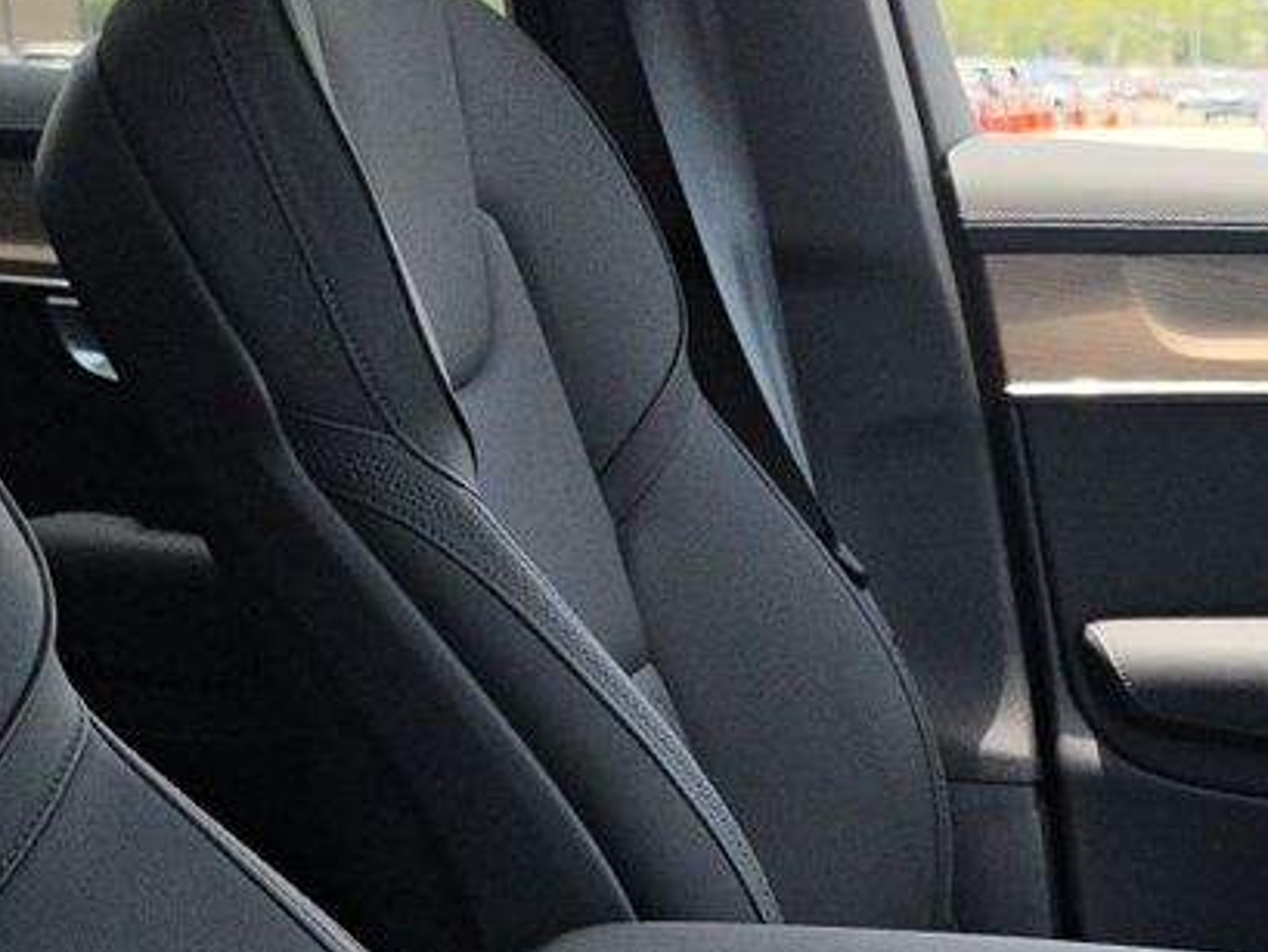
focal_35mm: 90
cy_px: 1098
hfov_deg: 21.1
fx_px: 3298
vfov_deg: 15.9
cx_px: 1256
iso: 63
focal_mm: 6.5
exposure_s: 1/2048
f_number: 1.4
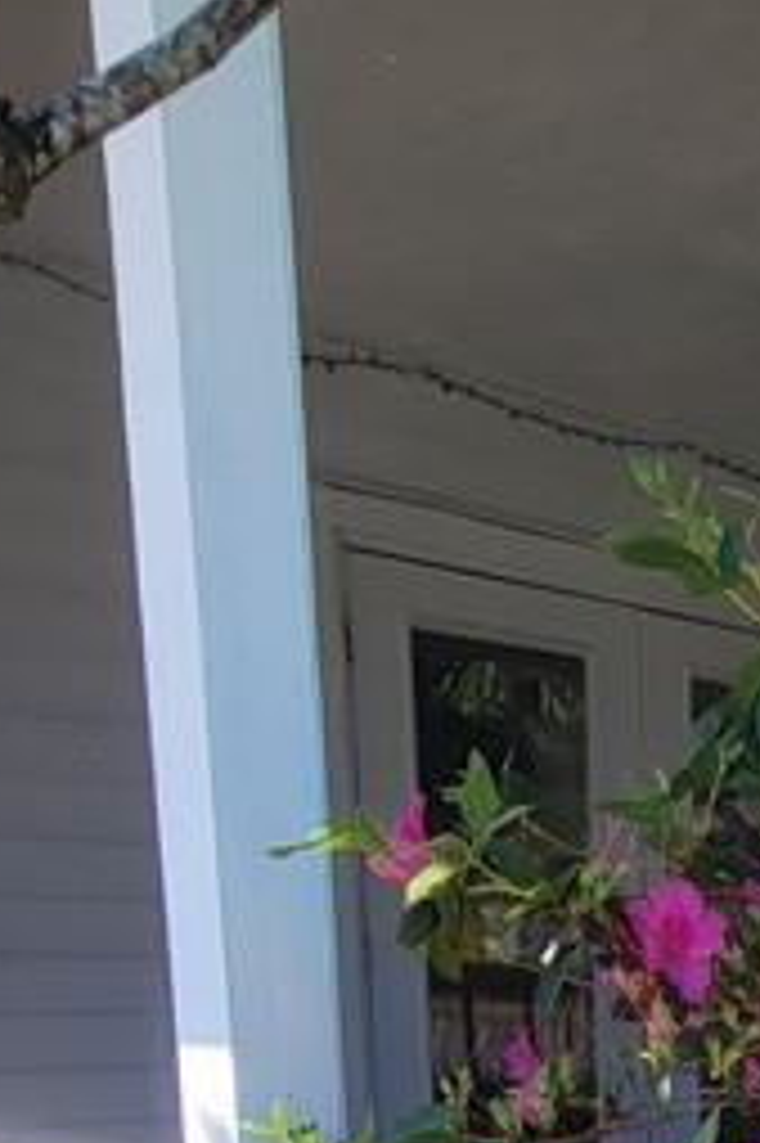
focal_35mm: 54
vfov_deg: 30.8
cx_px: 1205
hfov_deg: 20.6
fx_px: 1712
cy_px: 1393
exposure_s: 1/553
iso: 50
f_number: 2.2
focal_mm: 2.2
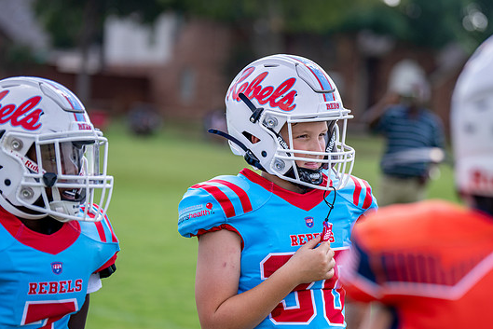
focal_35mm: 143
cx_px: 308
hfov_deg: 14.3
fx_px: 1959
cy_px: 189
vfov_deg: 9.6
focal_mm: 110
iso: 100
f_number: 2.8
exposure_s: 1/1000
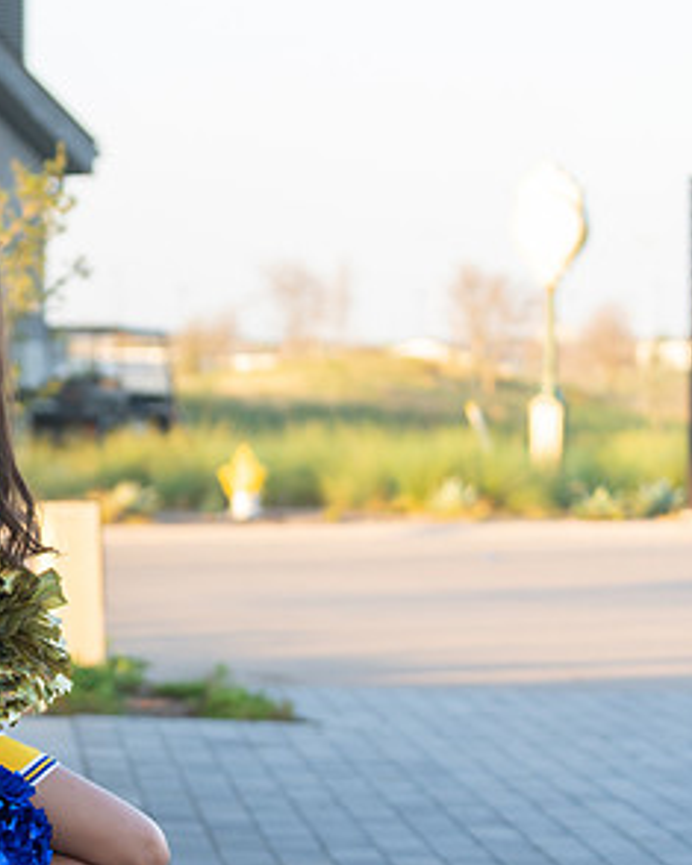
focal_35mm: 137
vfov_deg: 14.1
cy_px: 481
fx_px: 3509
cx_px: -65
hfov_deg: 11.1
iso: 250
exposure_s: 1/320
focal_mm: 70
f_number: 2.8
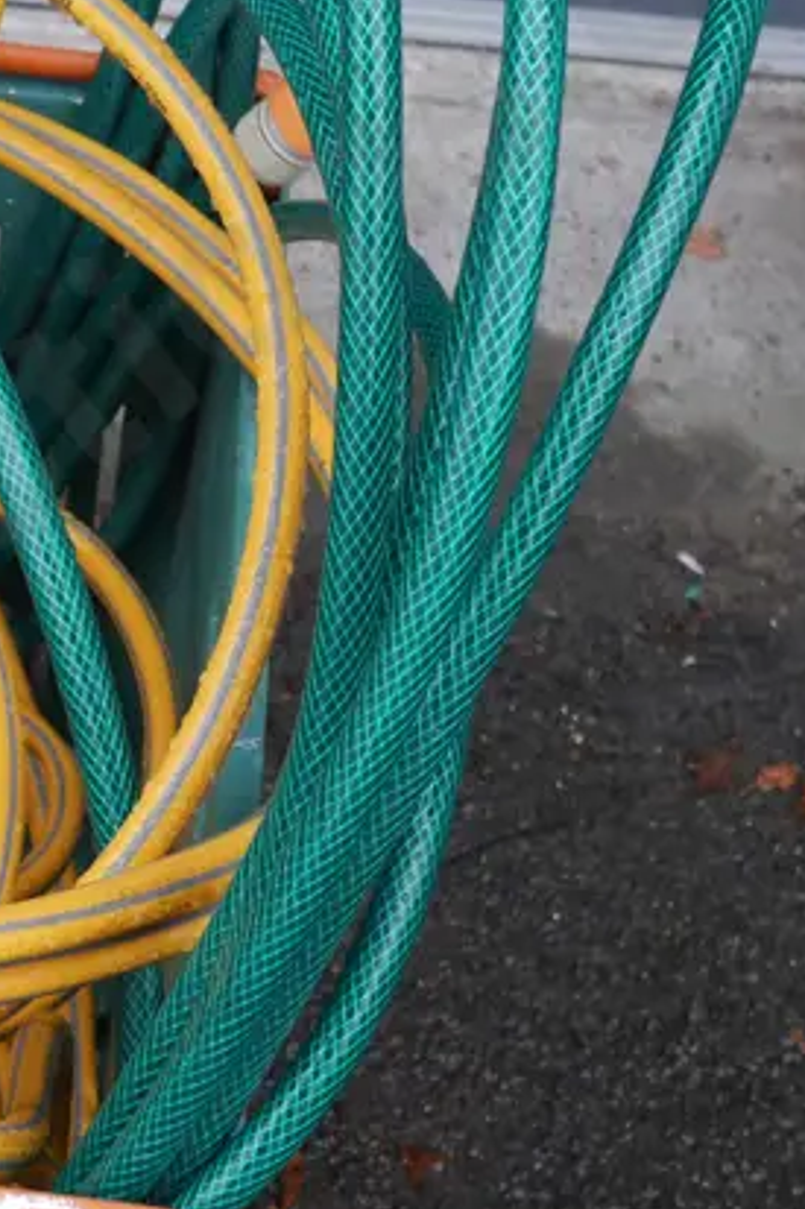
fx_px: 3290
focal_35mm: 98
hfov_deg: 13.6
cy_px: 552
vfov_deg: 20.8
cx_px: -111
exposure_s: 1/60
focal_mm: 19
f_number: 4.1
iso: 320
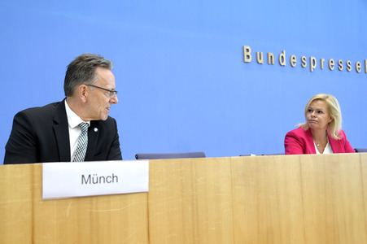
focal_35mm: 40
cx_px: 184
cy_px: 122
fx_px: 407
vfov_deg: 33.4
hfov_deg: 48.5
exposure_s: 1/500
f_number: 5.6
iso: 4000
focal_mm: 40
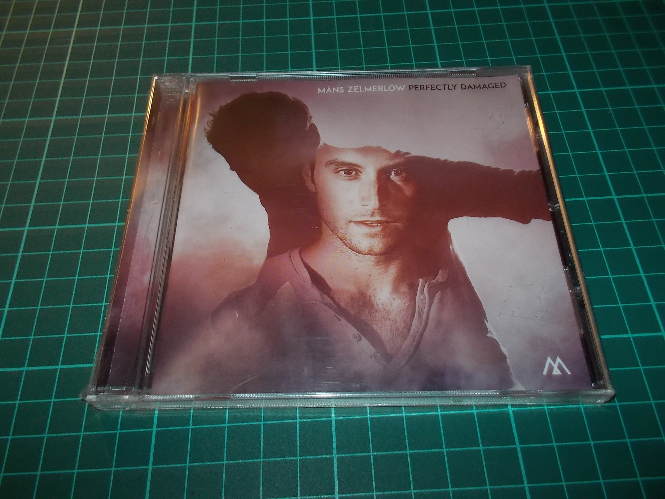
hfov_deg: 61.7
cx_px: 332
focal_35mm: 29
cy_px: 250
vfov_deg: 48.2
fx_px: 557
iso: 200
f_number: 3.3
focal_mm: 4.1
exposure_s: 1/30
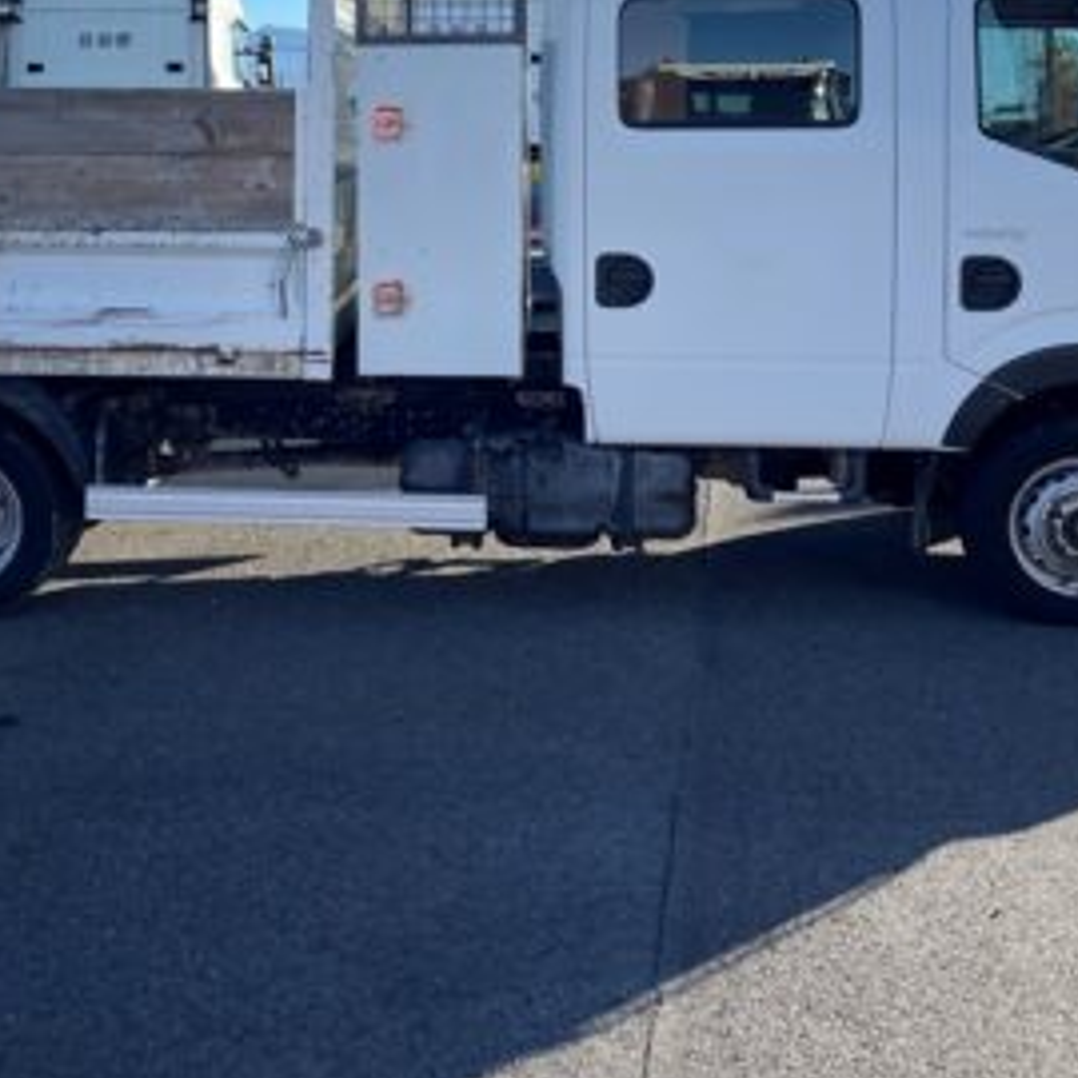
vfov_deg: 32.3
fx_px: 1797
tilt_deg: +1.0
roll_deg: +1.7
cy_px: 188
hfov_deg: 33.2
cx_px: 387
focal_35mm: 51
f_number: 1.6
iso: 32
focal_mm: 4.2
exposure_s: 1/2506
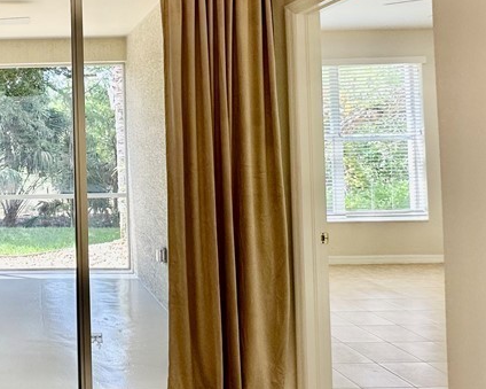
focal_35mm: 33
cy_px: 135
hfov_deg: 46.3
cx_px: 10
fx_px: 475
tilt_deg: +1.3
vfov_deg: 44.0
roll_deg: +0.9
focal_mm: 2.22
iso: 80
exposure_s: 1/120
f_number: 2.2
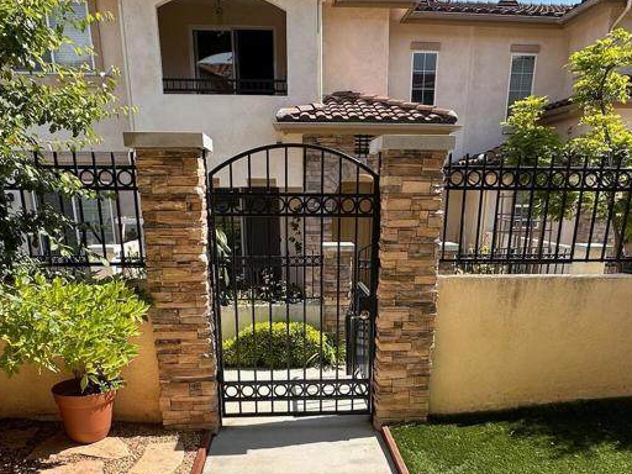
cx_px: 321
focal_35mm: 28
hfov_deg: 63.4
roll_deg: +0.1
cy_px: 352
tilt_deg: -19.0
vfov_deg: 48.0
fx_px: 511
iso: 50
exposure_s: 1/1366
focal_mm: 2.22
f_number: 2.2
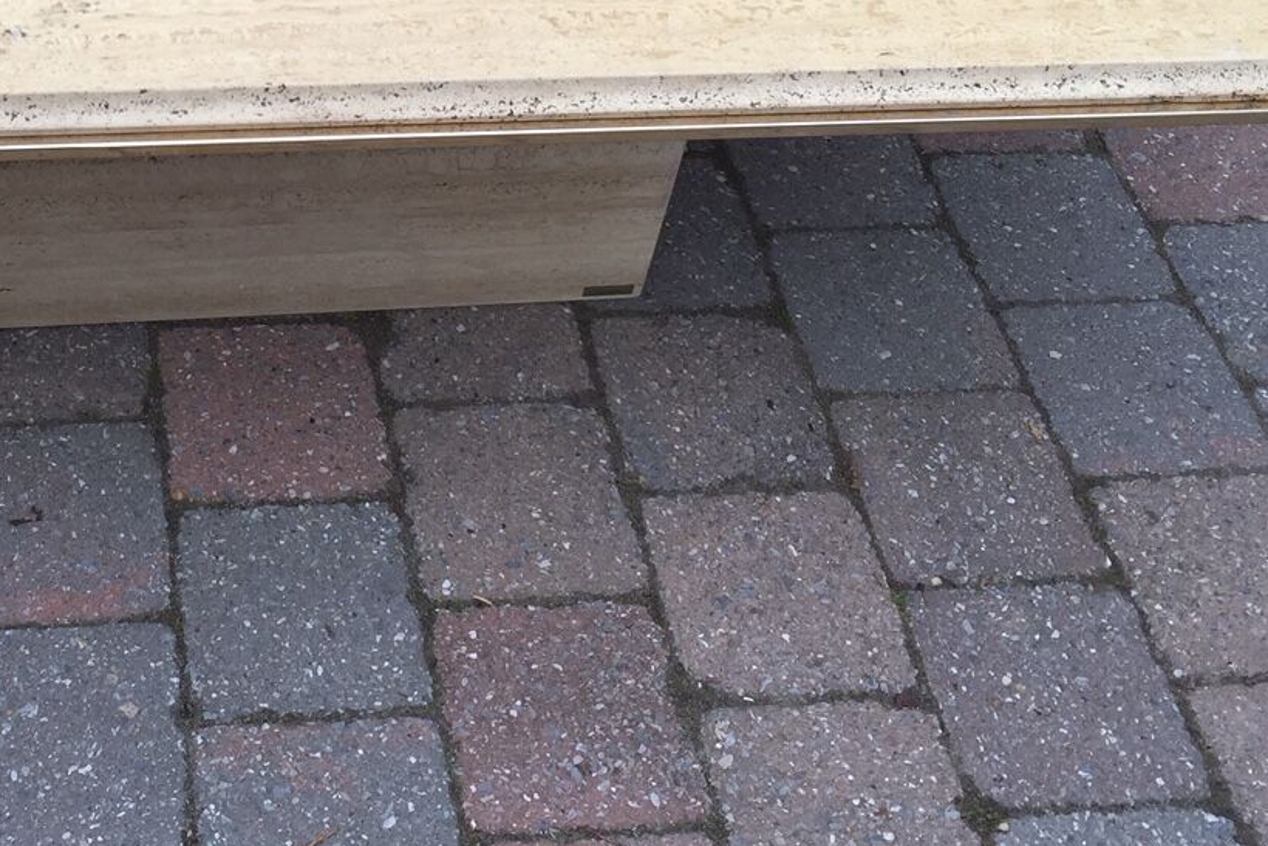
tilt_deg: -42.8
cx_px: 233
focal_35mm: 60
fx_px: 2114
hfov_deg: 32.4
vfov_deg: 22.0
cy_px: 40
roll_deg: -3.9
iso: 32
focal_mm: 4.15
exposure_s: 1/309
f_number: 2.2
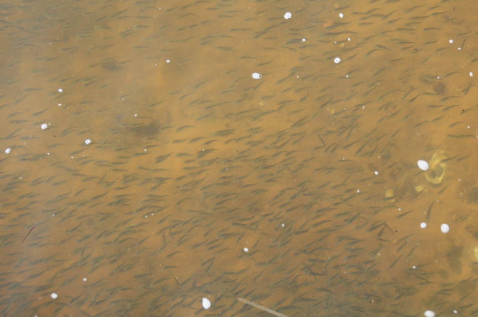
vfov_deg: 11.2
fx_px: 1617
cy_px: 149
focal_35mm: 122
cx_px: 250
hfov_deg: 16.8
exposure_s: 1/640
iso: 500
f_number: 5.6
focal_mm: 70
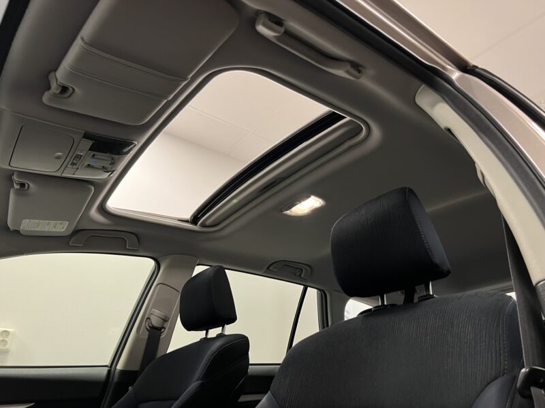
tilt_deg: +26.6
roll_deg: +0.8
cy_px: 204
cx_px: 272
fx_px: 409
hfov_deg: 67.3
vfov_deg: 53.1
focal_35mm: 26
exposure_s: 1/50
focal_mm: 5.7
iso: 400
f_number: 1.5
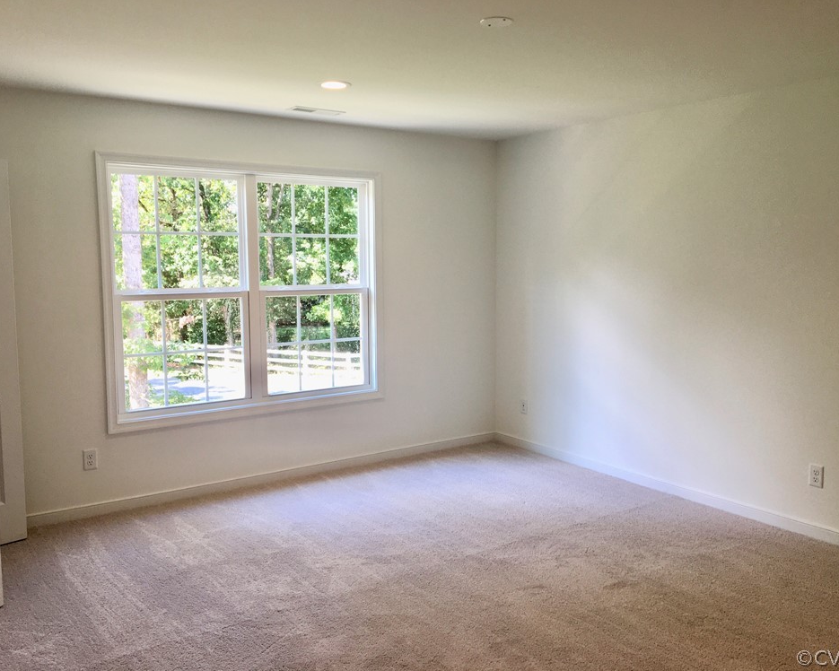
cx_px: 440
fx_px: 770
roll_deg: +1.4
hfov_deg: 57.2
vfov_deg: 47.1
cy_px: 328
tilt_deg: -5.9
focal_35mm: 31
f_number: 2.2
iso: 32
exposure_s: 1/60
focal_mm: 4.15
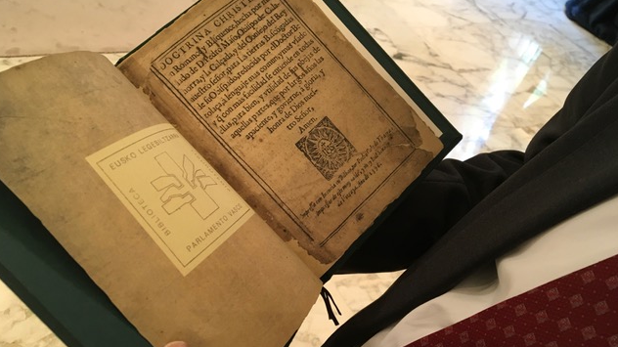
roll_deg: -22.1
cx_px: 308
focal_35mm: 32
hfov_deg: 61.0
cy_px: 193
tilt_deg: -41.2
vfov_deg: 36.6
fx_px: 524
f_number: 2.2
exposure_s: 1/33
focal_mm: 4.15
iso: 125
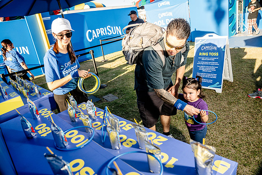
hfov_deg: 73.7
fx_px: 175
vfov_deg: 53.2
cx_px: 131
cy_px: 88
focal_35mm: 24
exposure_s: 1/200
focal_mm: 24
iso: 125
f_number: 4
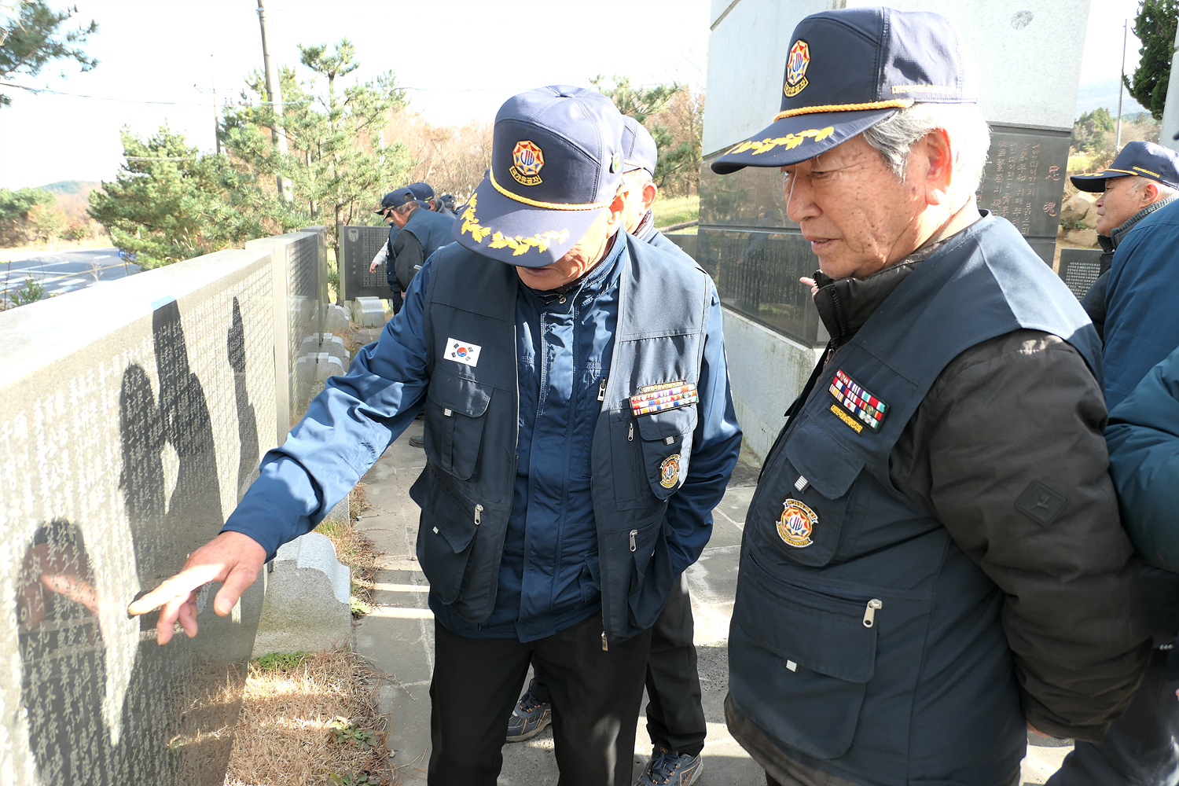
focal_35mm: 24
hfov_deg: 73.7
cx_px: 590
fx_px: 786
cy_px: 393
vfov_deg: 53.1
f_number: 2.8
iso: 125
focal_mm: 8.8
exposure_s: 1/320
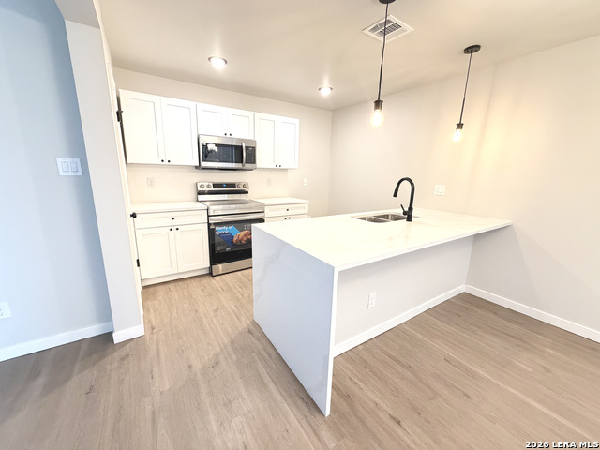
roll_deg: -0.8
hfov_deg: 102.1
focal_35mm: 14
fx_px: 243
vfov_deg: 85.7
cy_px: 225
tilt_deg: -13.1
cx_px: 300
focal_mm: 2.22
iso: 640
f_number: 2.2
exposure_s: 1/60
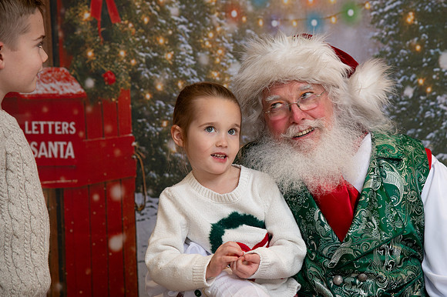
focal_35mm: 110
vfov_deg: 12.4
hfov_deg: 18.5
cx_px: 260
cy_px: 148
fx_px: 1371
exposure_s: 1/200
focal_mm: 95
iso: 1000
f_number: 5
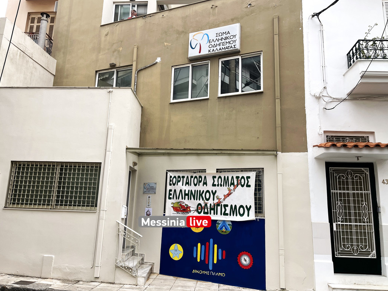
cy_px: 144
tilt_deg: +11.6
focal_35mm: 26
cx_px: 192
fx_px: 291
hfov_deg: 67.3
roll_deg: -1.9
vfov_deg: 53.0
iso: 32
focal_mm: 5.1
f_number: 1.6
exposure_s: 1/1057
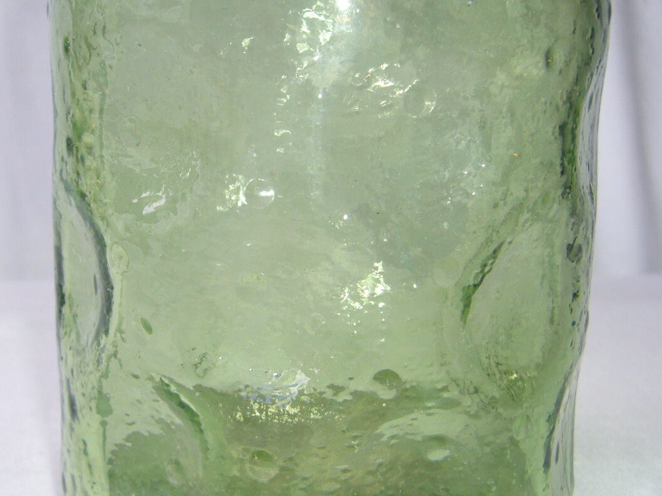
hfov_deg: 36.2
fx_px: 1013
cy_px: 261
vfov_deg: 27.5
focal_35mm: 53
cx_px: 306
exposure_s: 1/125
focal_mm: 5.8
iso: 80
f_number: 2.8
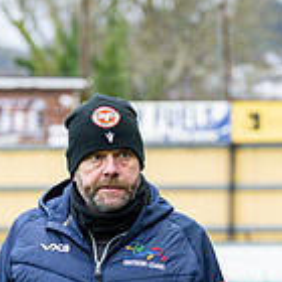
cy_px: 401
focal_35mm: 296
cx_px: 167
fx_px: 2728
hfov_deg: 5.9
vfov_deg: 5.9
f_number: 2.8
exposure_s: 1/1600
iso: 2000
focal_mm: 72
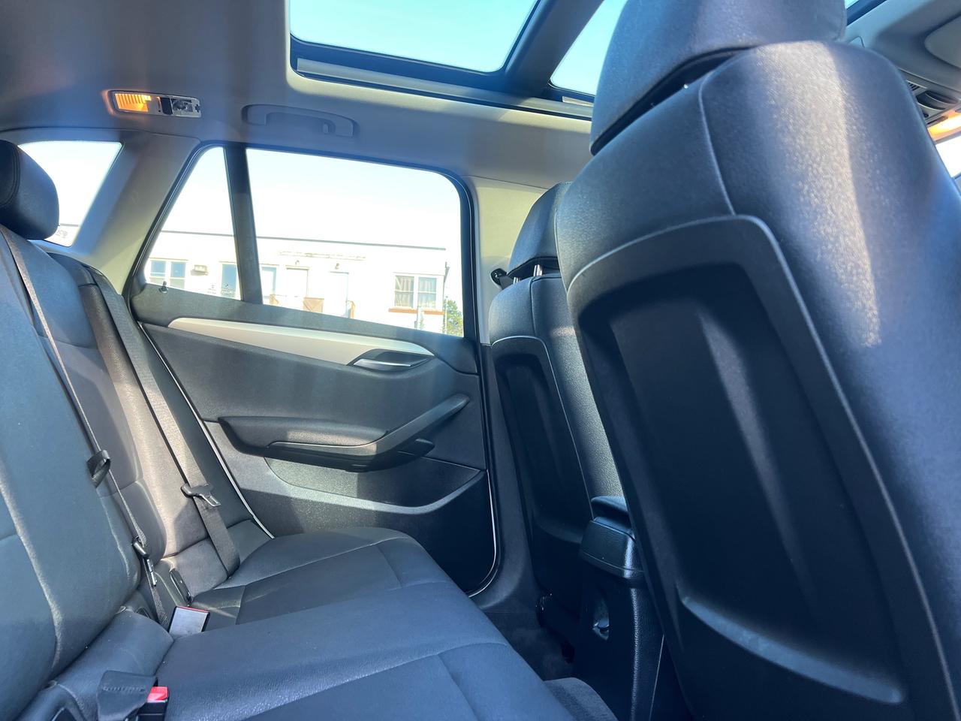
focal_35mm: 26
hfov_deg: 67.3
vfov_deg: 53.1
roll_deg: -1.3
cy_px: 360
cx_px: 480
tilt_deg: +3.9
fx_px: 722
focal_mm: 5.7
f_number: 1.5
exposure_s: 1/121
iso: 125
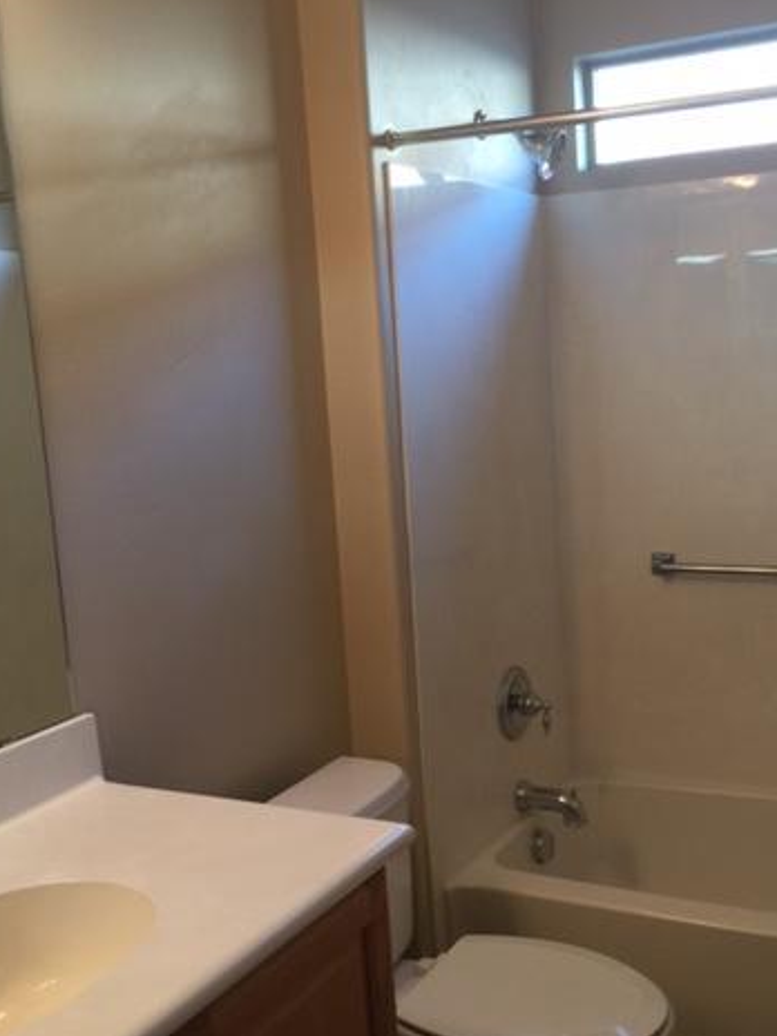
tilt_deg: -5.3
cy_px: 516
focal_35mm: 40
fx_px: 1197
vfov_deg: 46.8
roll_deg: +2.8
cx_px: 509
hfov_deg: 35.7
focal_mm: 4.15
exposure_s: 1/30
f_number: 2.2
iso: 50
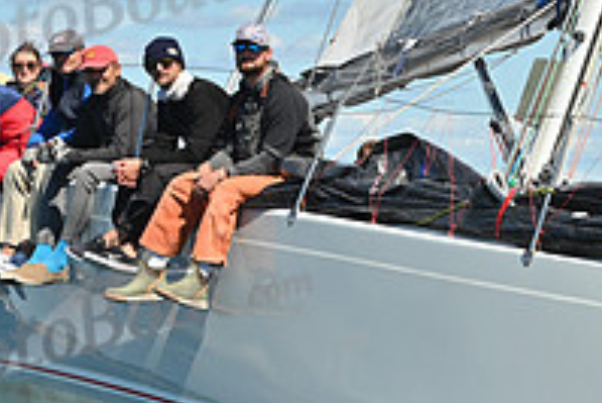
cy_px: 126
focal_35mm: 285
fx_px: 4769
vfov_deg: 4.8
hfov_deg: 7.2
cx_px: 472
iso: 320
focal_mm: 98
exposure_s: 1/1250
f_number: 9
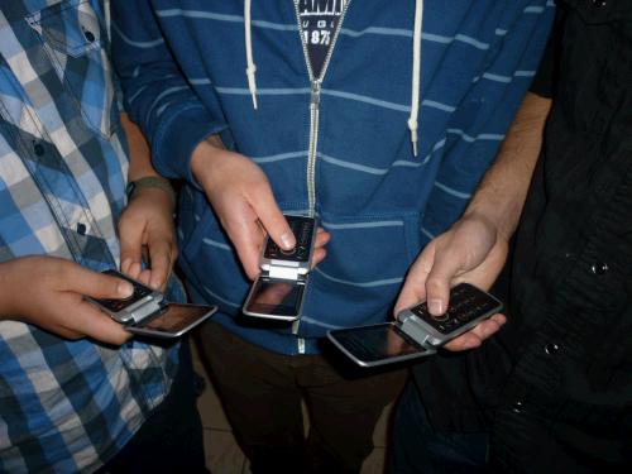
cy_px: 237
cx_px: 316
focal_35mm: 29
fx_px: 529
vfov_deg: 48.2
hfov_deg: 61.7
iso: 100
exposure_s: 1/125
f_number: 3.3
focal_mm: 5.2
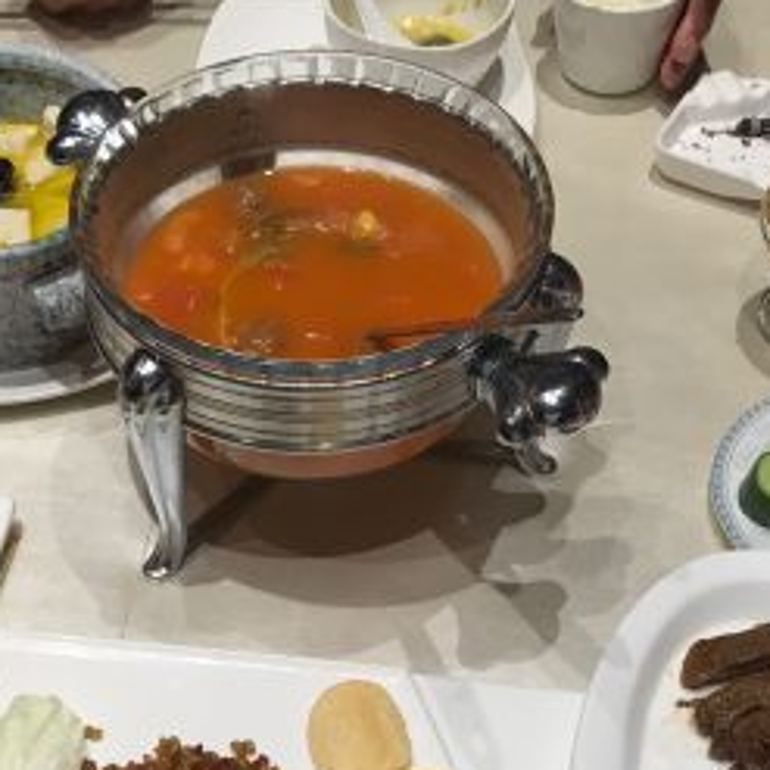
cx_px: 281
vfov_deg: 23.9
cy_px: 709
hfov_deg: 24.6
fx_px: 1762
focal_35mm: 70
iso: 40
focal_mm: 3.99
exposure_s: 1/100
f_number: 1.8
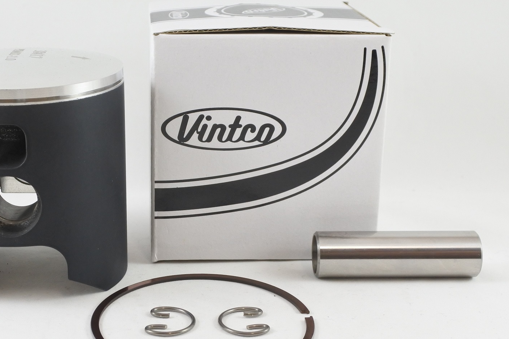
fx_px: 707
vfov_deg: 27.0
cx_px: 146
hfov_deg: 38.8
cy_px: 175
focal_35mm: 50
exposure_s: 1/125
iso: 450
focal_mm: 12.3
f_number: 3.8
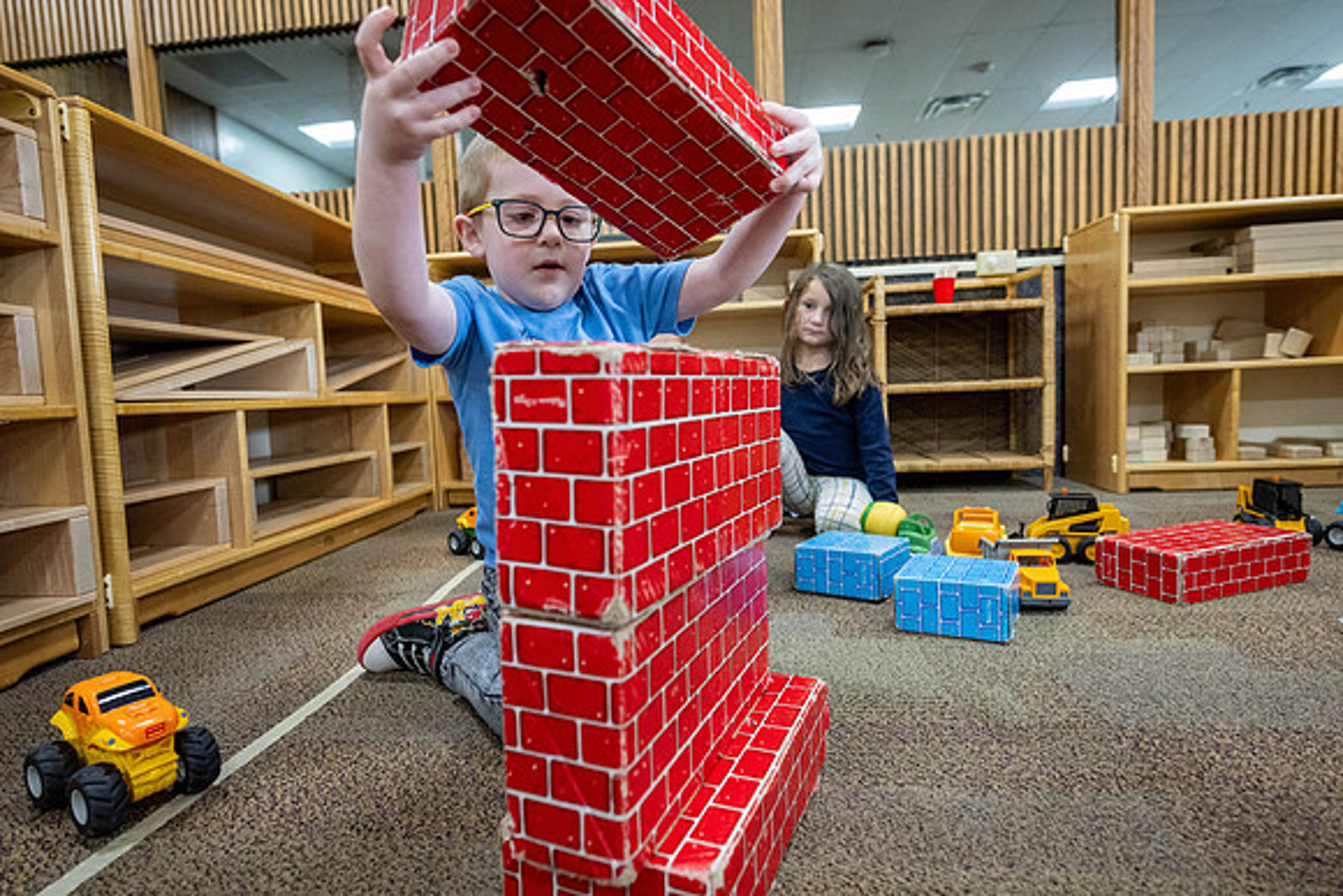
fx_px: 709
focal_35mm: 19
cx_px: 672
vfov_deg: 64.6
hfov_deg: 86.9
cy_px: 448
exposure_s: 1/200
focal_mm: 19
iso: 4000
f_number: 4
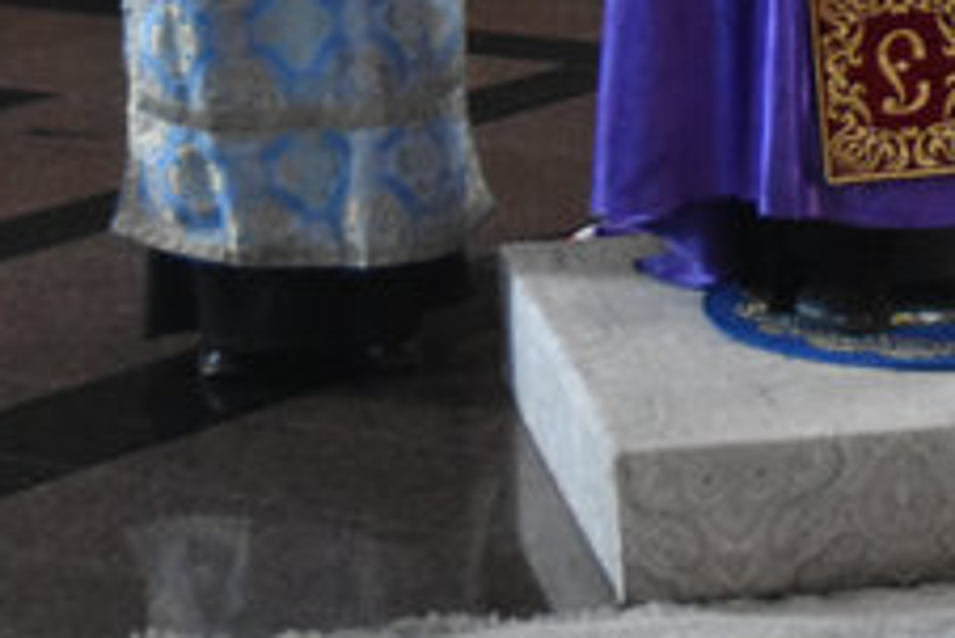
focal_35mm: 197
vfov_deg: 6.8
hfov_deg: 10.3
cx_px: 1099
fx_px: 5236
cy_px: -391
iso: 2200
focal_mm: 29
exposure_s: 1/125
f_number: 3.8
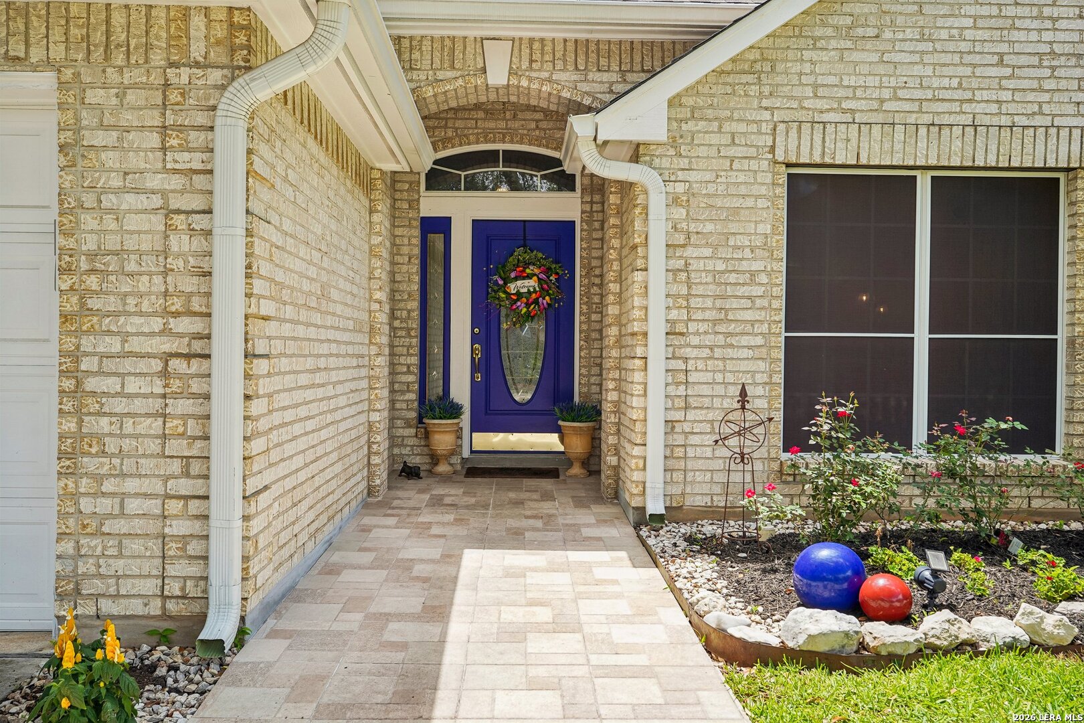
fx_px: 888
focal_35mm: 30
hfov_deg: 62.8
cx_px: 542
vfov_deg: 44.3
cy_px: 362
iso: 100
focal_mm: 29.5
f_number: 8
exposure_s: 1/100
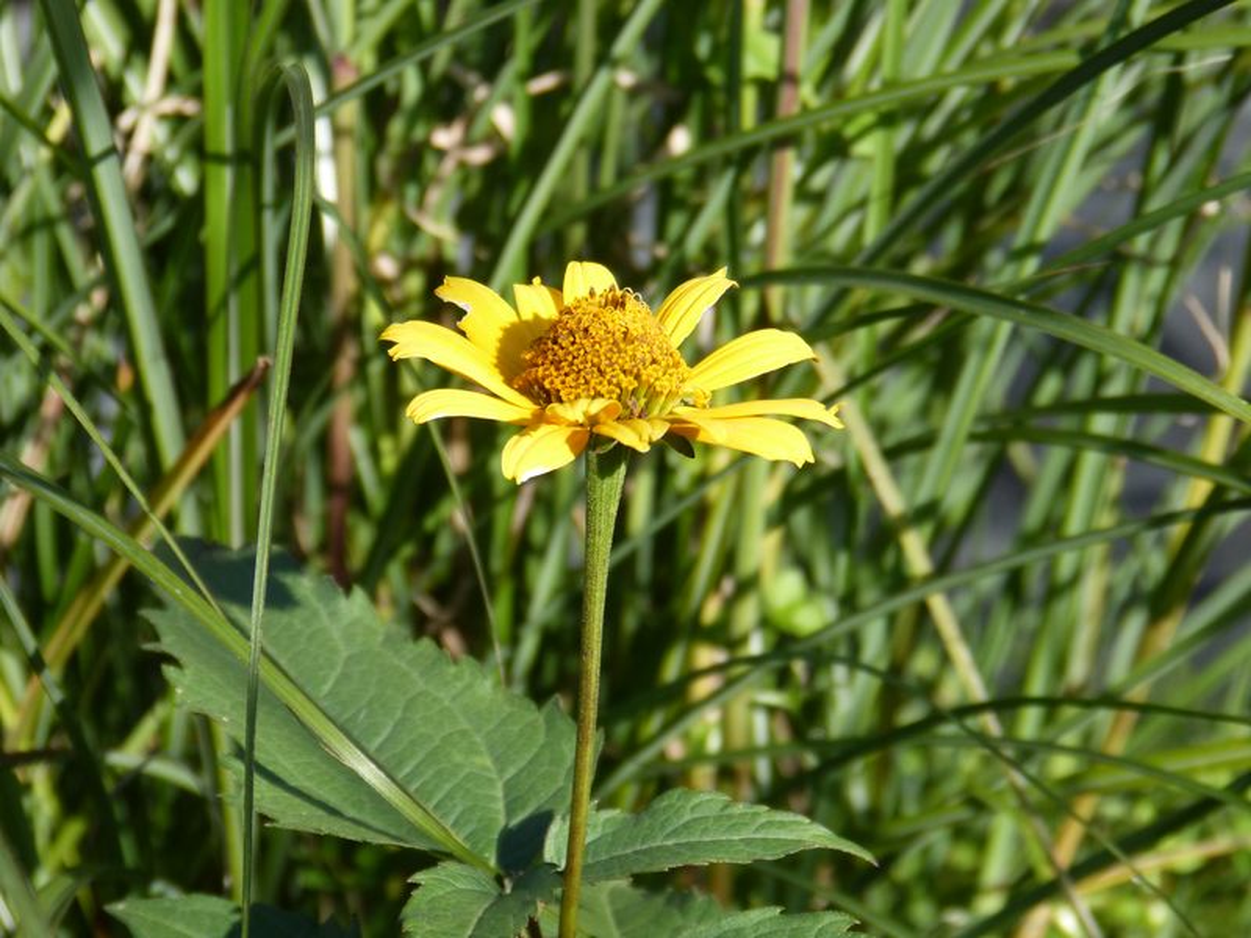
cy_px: 469
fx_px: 5421
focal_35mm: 150
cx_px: 626
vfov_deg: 9.9
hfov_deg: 13.2
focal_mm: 26.8
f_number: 4
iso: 100
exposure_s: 1/400
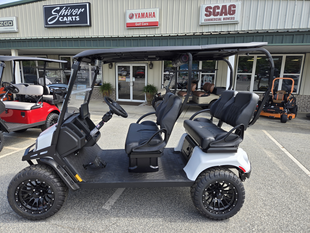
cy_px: 116
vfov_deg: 58.9
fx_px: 206
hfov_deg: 73.9
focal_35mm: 23
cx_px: 155
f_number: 1.8
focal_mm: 5.4
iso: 25
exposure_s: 1/569
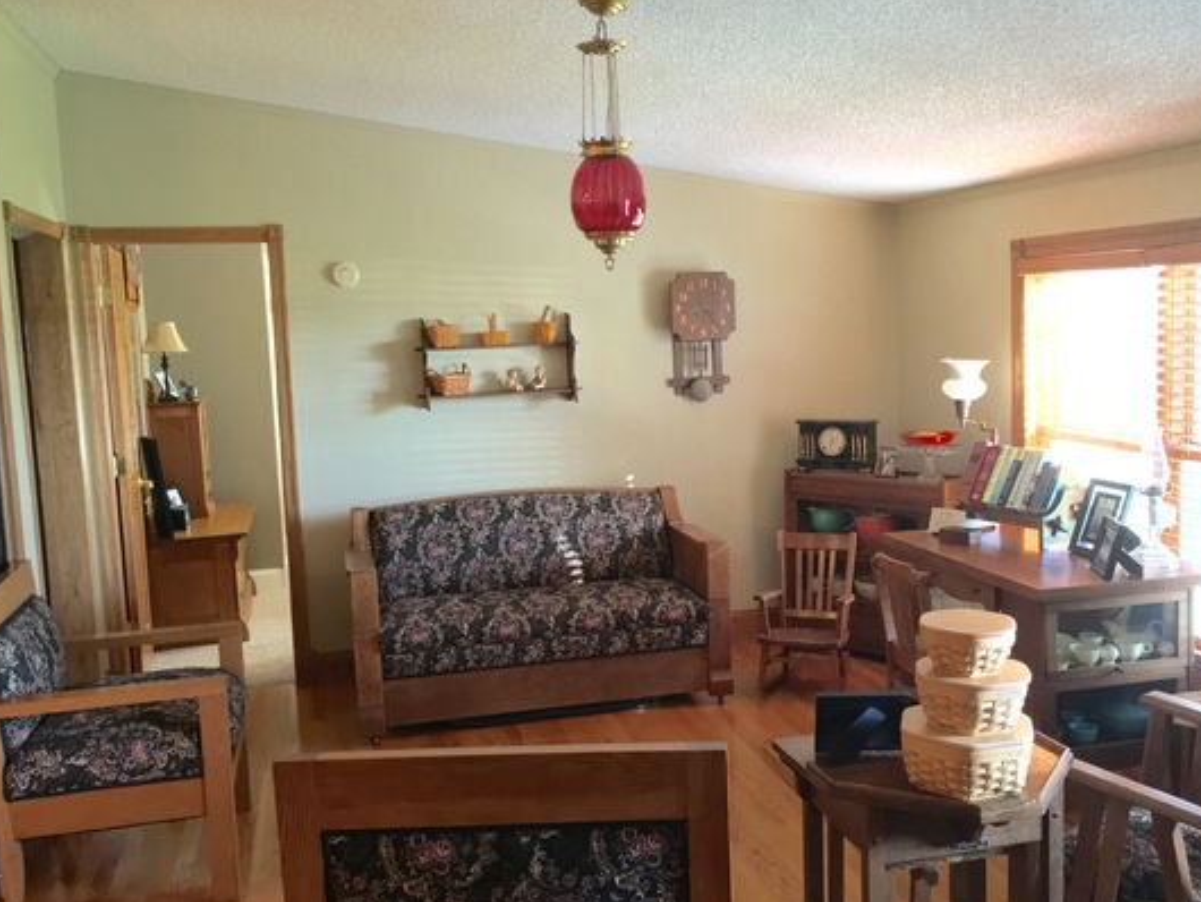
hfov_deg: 52.5
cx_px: 655
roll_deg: +2.7
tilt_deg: -4.9
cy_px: 460
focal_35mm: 35
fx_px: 1215
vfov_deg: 40.7
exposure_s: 1/24
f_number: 2.2
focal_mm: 4.15
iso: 200
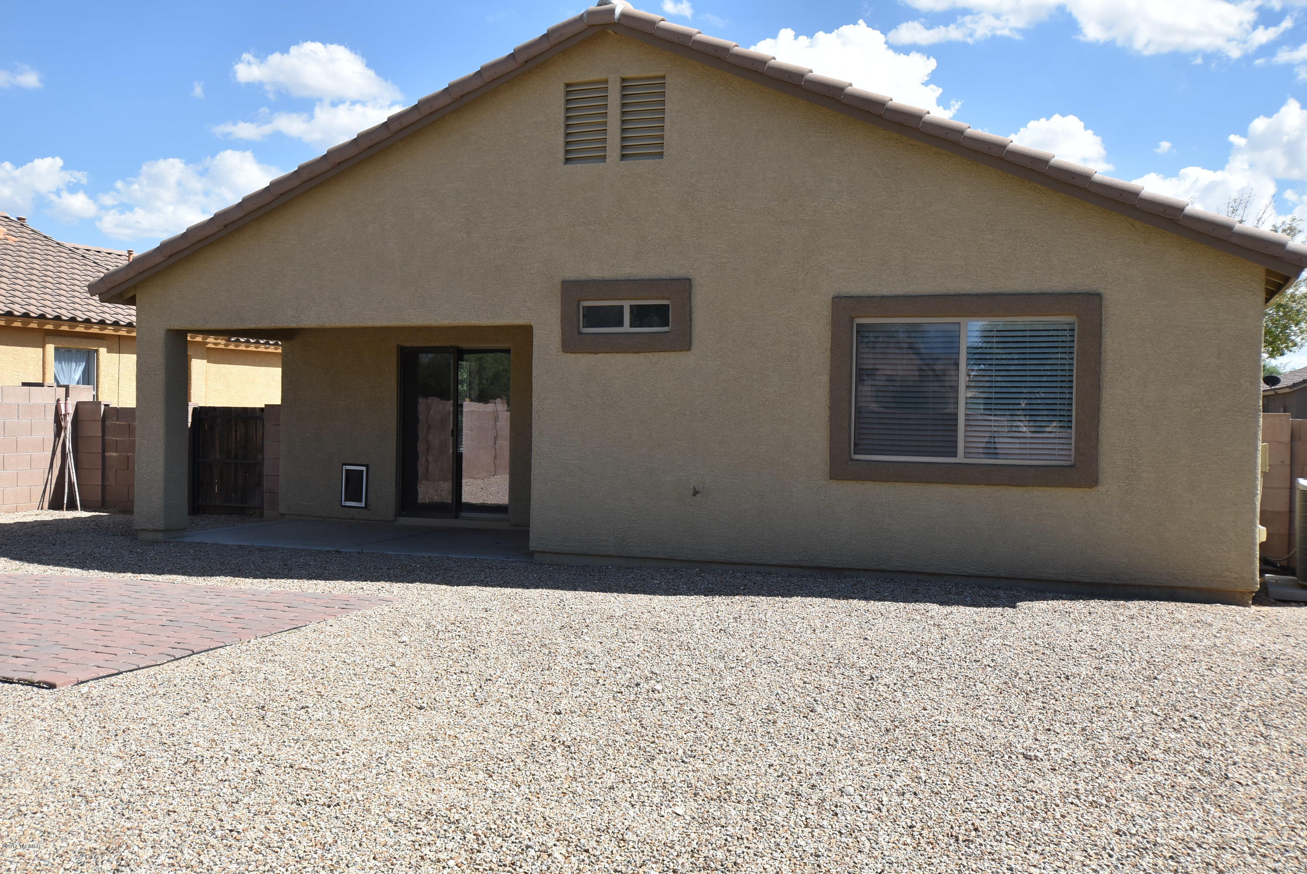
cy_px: 437
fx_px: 1308
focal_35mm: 36
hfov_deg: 53.1
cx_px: 654
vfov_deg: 36.9
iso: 200
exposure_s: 1/320
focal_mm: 24
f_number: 9
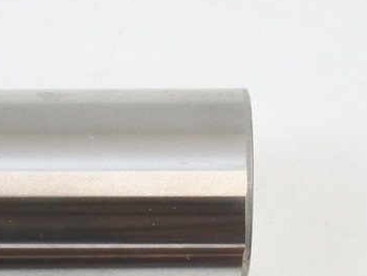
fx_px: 2502
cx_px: 13
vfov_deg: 6.2
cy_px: 511
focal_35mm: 236
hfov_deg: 8.4
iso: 720
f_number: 4.8
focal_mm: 20.1
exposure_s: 1/125
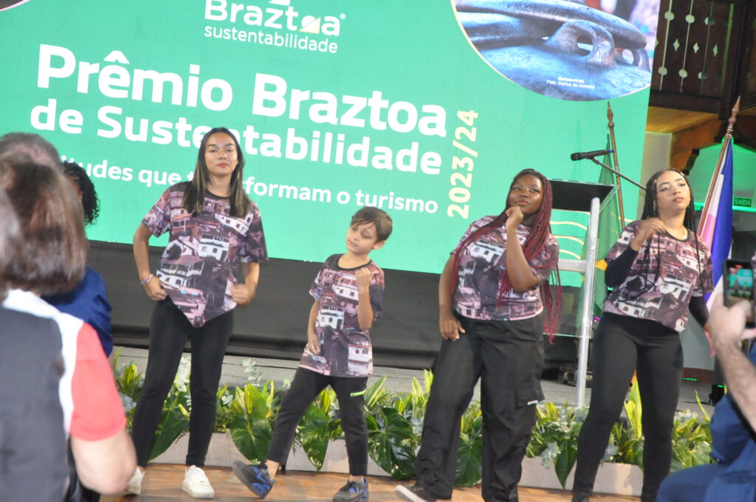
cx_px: 378
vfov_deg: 22.6
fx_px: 1258
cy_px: 251
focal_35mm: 60
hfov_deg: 33.4
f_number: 5.6
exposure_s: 1/80
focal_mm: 40
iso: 2500
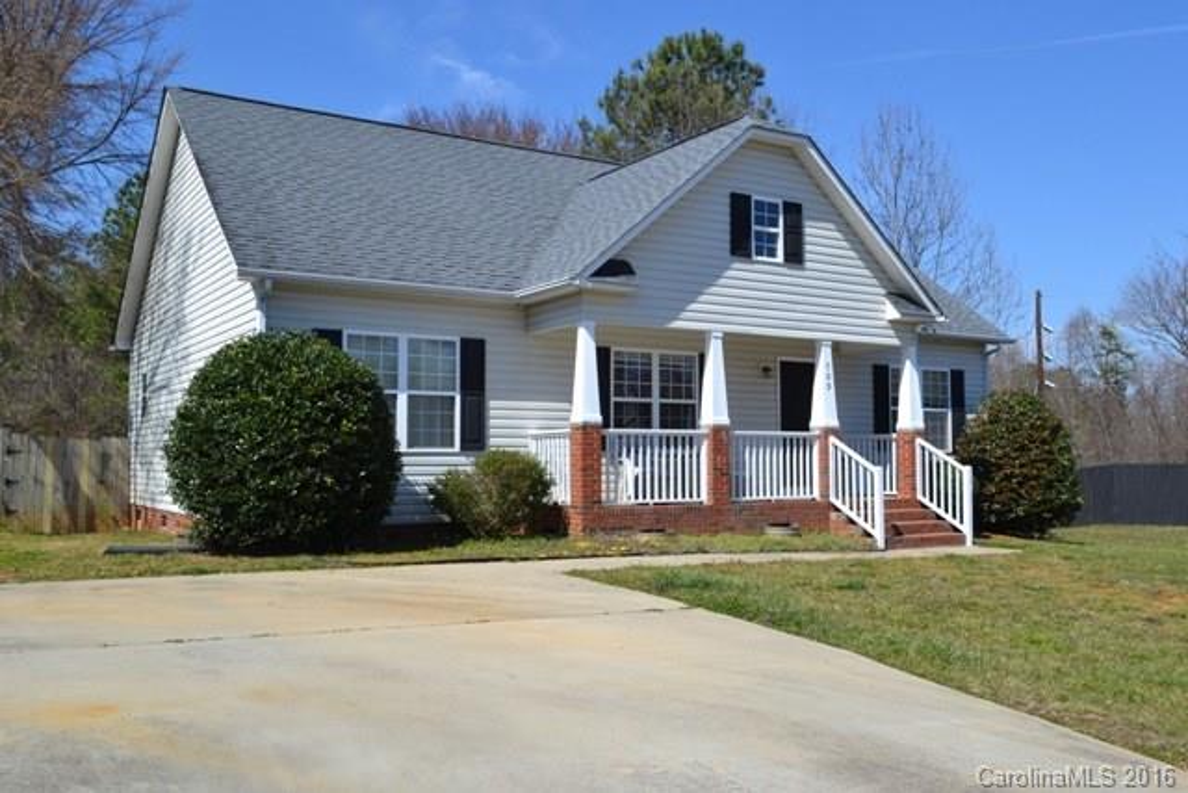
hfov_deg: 57.2
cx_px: 594
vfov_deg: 40.0
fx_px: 1089
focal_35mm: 33
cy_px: 396
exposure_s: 1/250
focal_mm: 22
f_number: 8
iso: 100
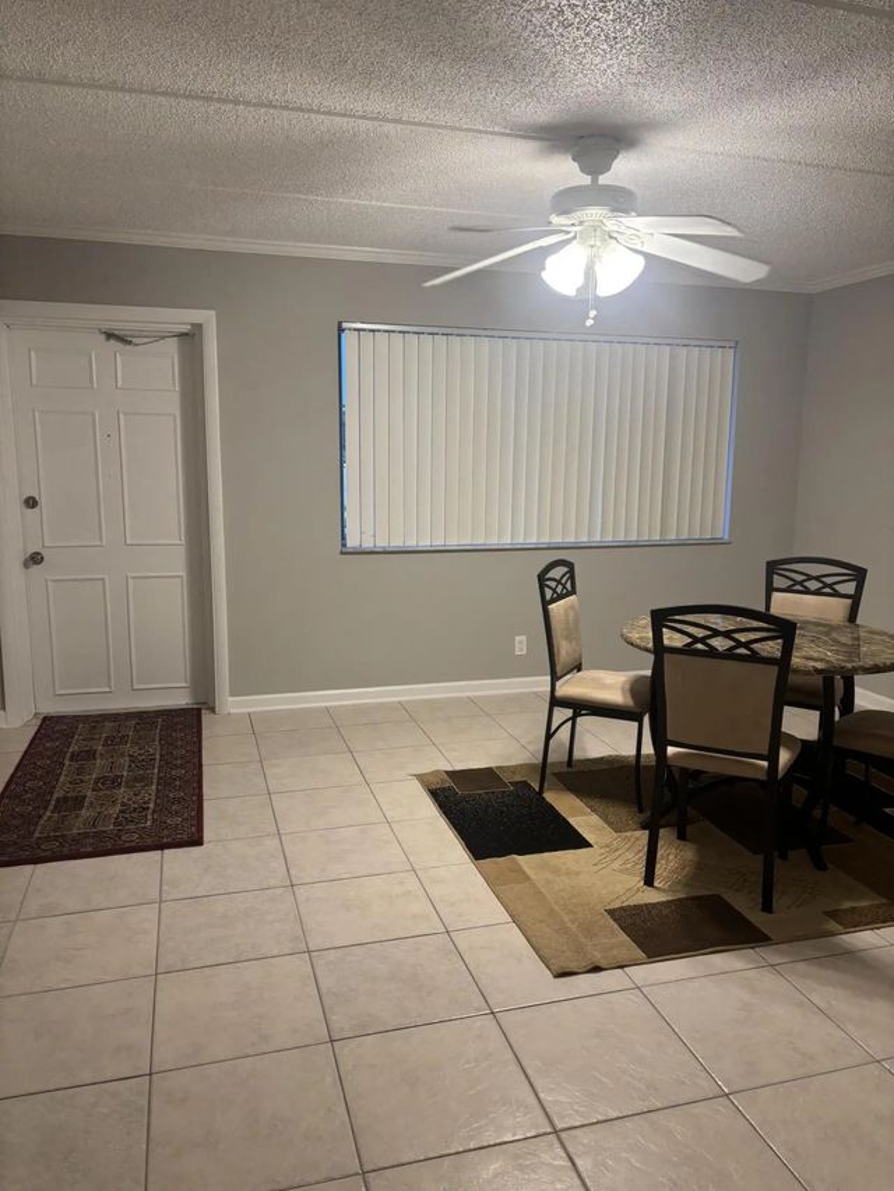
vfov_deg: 67.3
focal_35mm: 26
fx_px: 895
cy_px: 596
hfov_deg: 53.1
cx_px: 447
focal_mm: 5.96
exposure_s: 1/60
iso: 160
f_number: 1.6
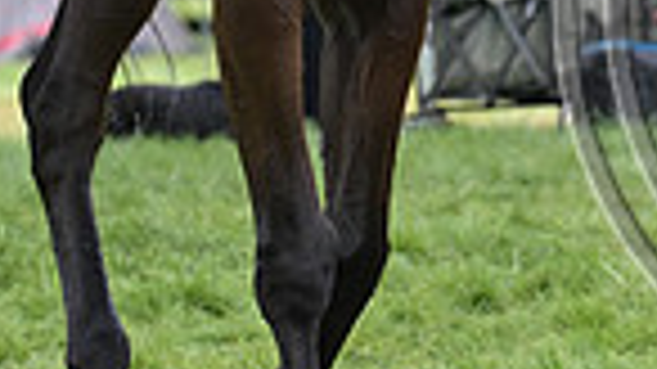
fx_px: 11563
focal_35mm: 664
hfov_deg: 3.2
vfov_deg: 1.8
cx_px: 968
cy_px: -65
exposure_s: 1/1250
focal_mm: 160
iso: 2200
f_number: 5.6
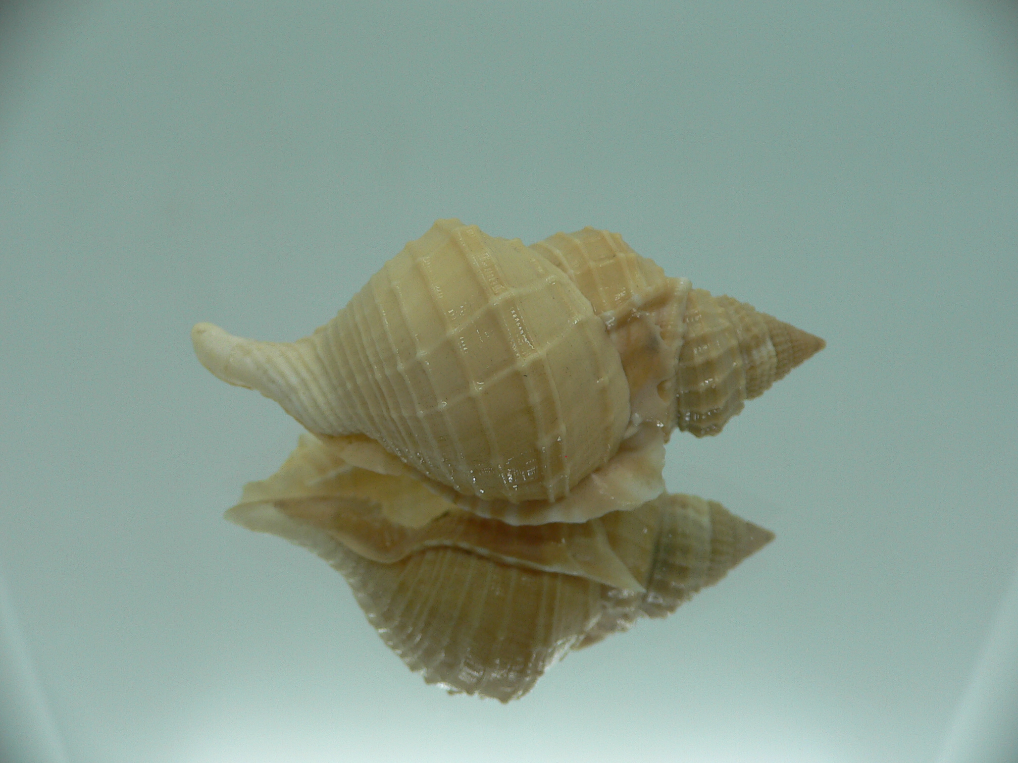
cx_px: 509
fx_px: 1029
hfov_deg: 52.6
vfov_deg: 40.7
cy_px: 382
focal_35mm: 35
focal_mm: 4.6
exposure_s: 1/60
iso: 80
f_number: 2.8
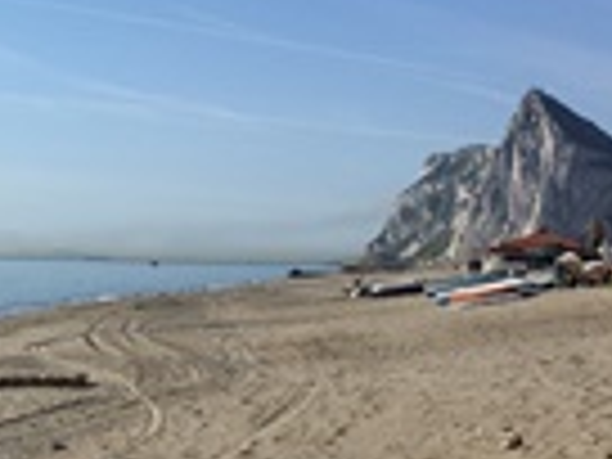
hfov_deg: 23.4
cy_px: 502
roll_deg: -2.4
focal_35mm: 81
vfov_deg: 17.6
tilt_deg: -8.7
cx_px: 45
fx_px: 1432
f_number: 2.2
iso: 25
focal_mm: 4.15
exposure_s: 1/2653
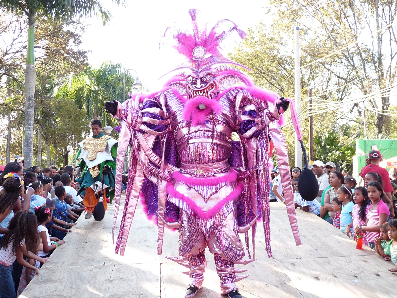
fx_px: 413
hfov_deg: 51.4
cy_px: 149
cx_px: 198
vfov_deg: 39.7
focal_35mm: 36
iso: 100
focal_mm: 4.8
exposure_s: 1/100
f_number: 2.8
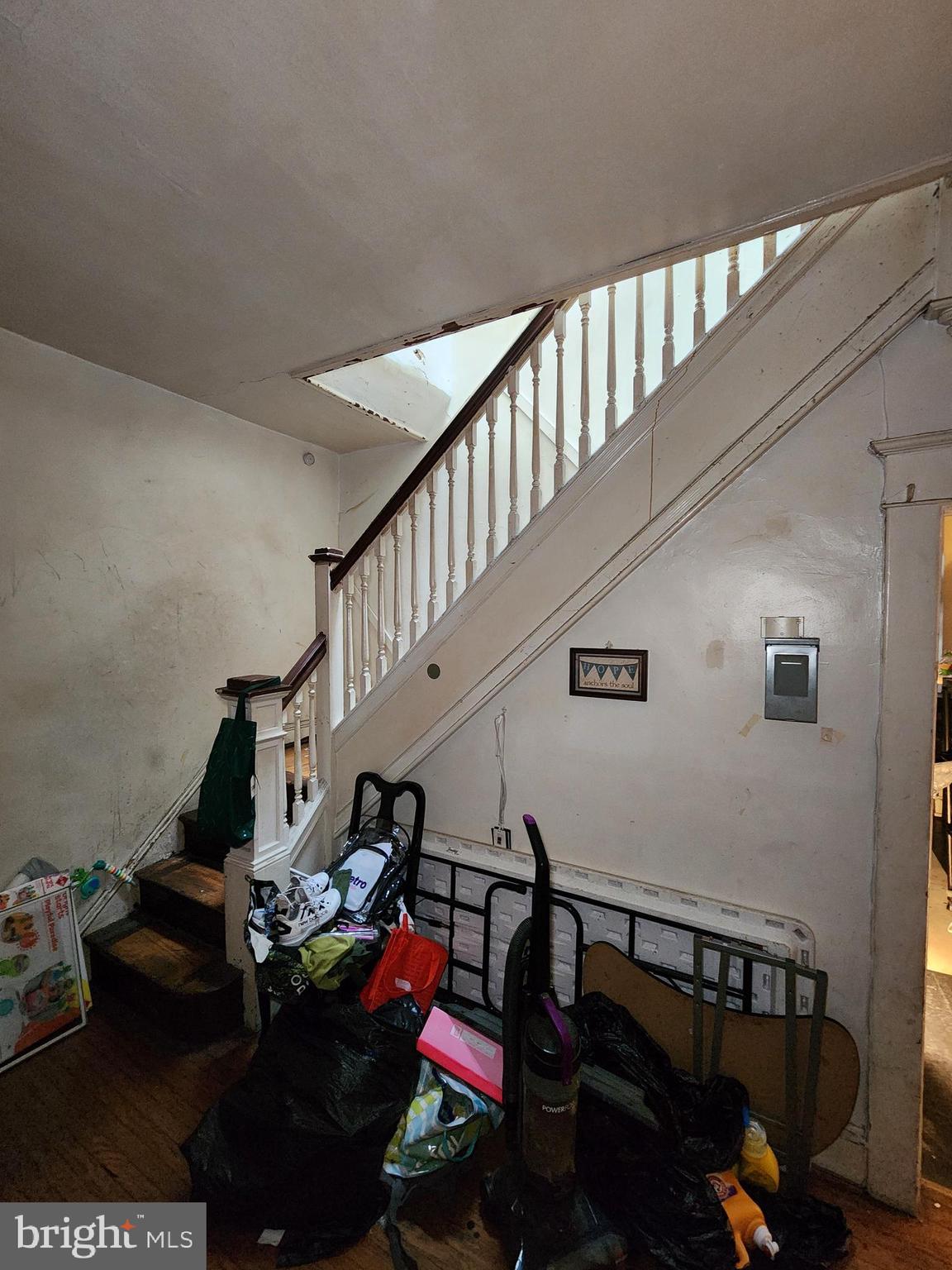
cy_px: 635
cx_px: 476
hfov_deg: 89.9
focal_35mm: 13
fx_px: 477
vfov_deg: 106.2
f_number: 2.2
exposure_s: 1/30
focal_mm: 2.2
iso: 640
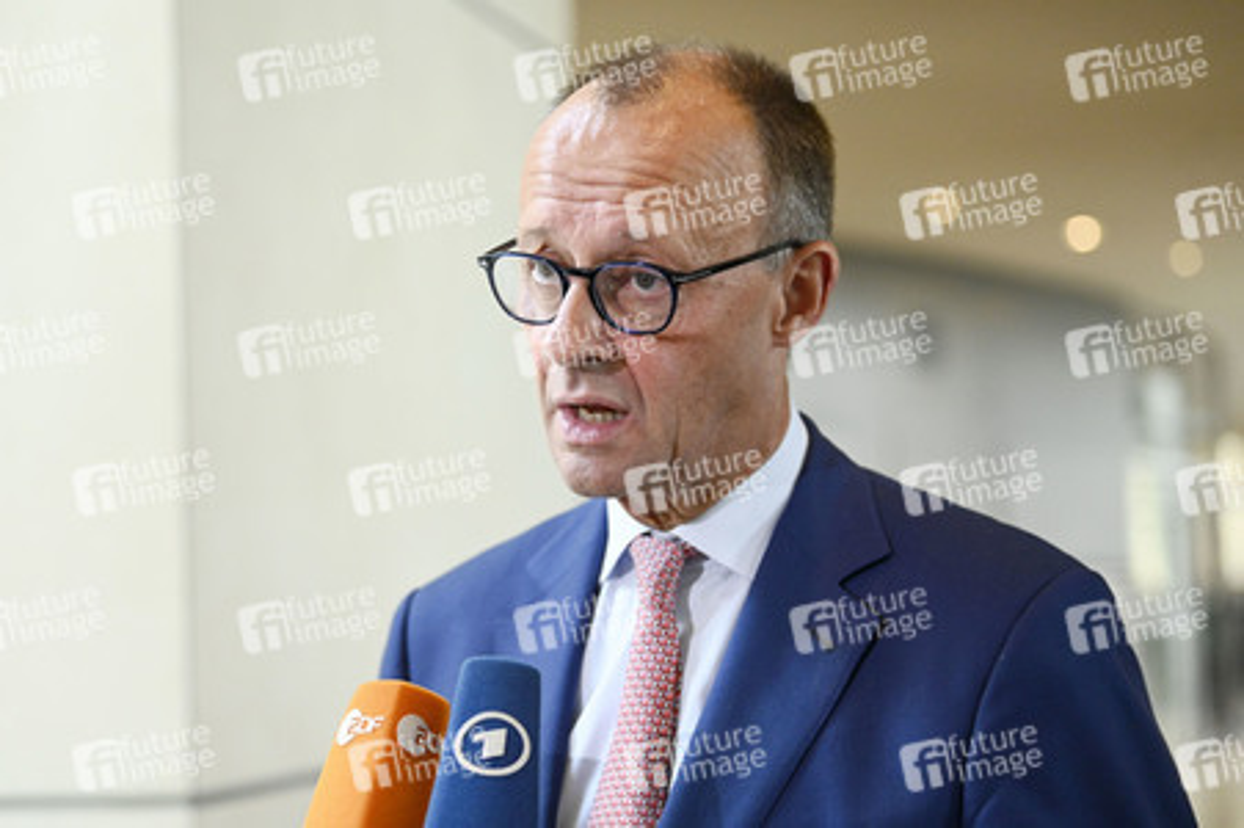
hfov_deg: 27.0
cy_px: 414
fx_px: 2590
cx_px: 622
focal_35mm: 75
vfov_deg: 18.2
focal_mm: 75
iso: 5000
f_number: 3.5
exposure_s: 1/640
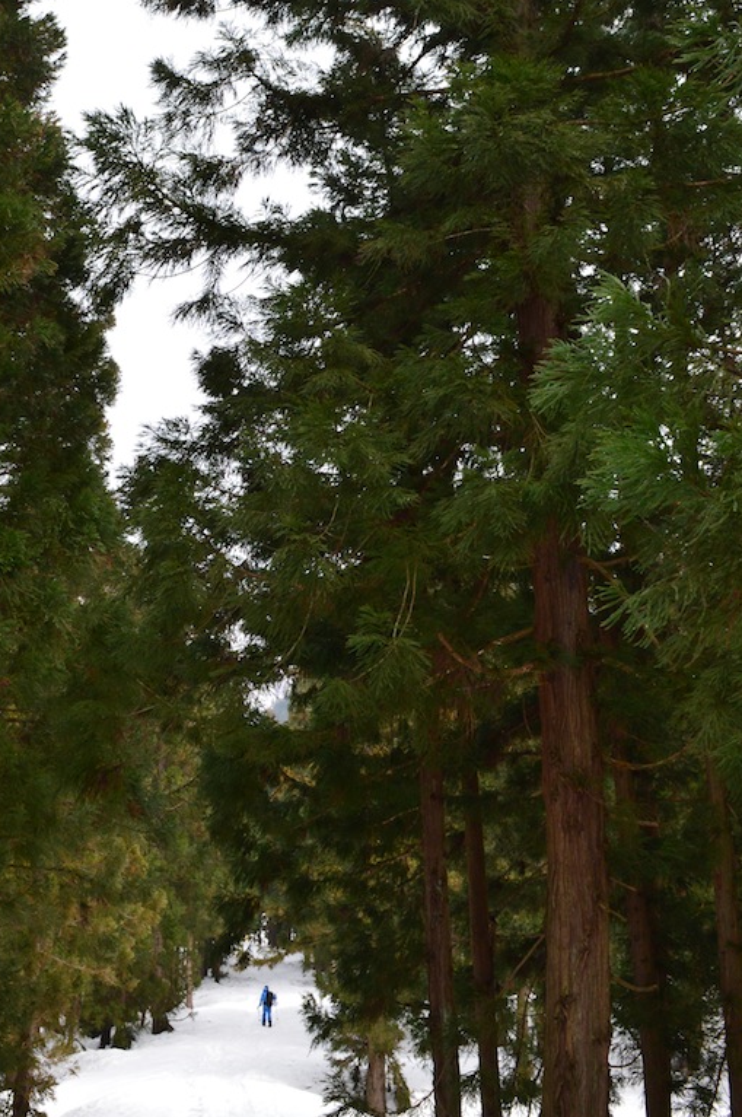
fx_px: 1456
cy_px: 452
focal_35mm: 47
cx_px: 172
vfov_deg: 41.8
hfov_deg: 28.1
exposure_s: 1/200
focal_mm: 20
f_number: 10
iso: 400
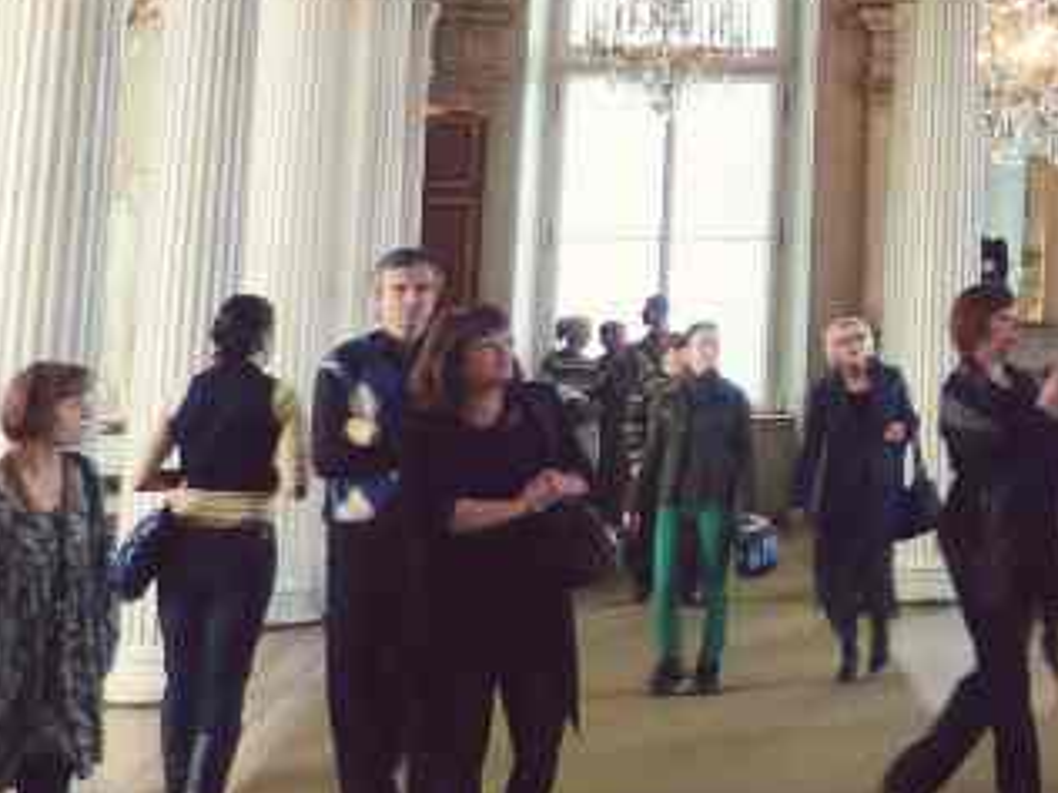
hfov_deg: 18.7
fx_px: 2904
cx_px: 1500
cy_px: -338
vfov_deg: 14.7
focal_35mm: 95
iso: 100
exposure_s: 1/30
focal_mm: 4.1
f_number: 3.3
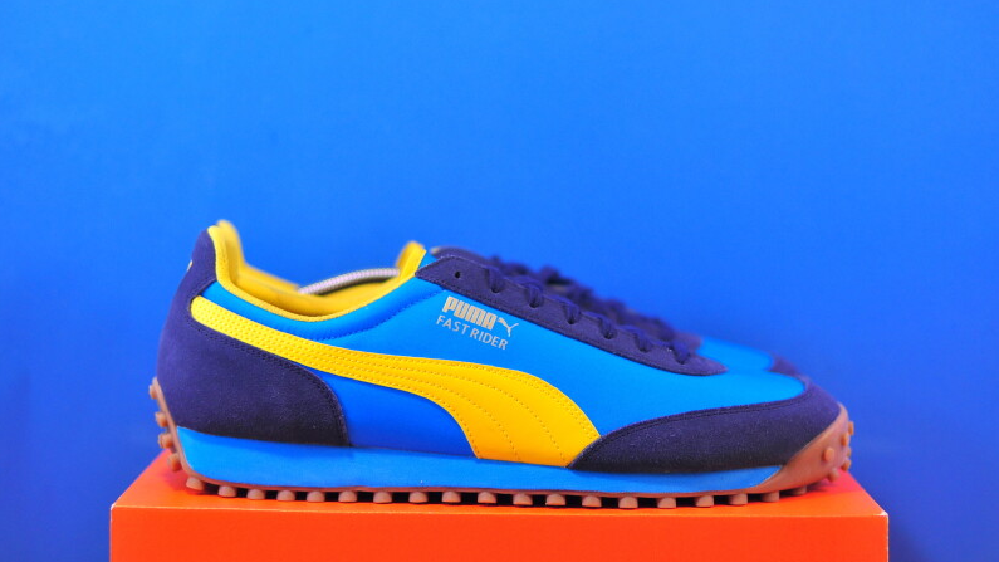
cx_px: 499
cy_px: 241
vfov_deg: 15.3
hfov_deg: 26.9
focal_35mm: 79
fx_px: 2092
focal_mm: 50
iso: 250
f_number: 2
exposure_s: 1/320
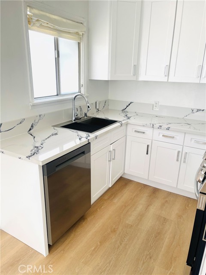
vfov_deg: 69.4
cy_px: 138
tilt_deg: -18.4
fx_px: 198
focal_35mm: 25
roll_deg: -1.0
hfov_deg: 54.9
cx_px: 103
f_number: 1.6
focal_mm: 5.1
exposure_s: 1/121
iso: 40
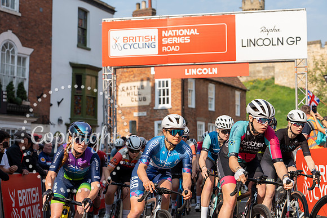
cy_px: 109
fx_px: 636
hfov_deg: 28.8
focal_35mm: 70
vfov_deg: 19.5
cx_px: 164
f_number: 4
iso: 200
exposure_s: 1/1000
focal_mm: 70
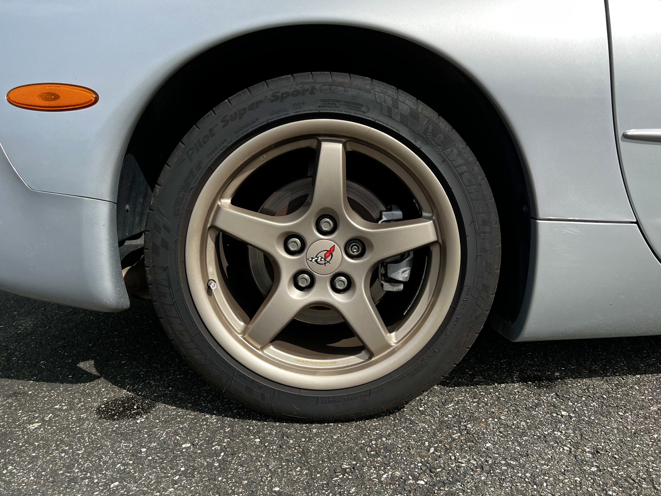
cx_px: 330
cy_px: 248
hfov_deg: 67.3
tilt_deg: -9.5
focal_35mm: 26
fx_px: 496
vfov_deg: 53.1
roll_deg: +0.5
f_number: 1.5
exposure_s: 1/3165
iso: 50
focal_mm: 5.7
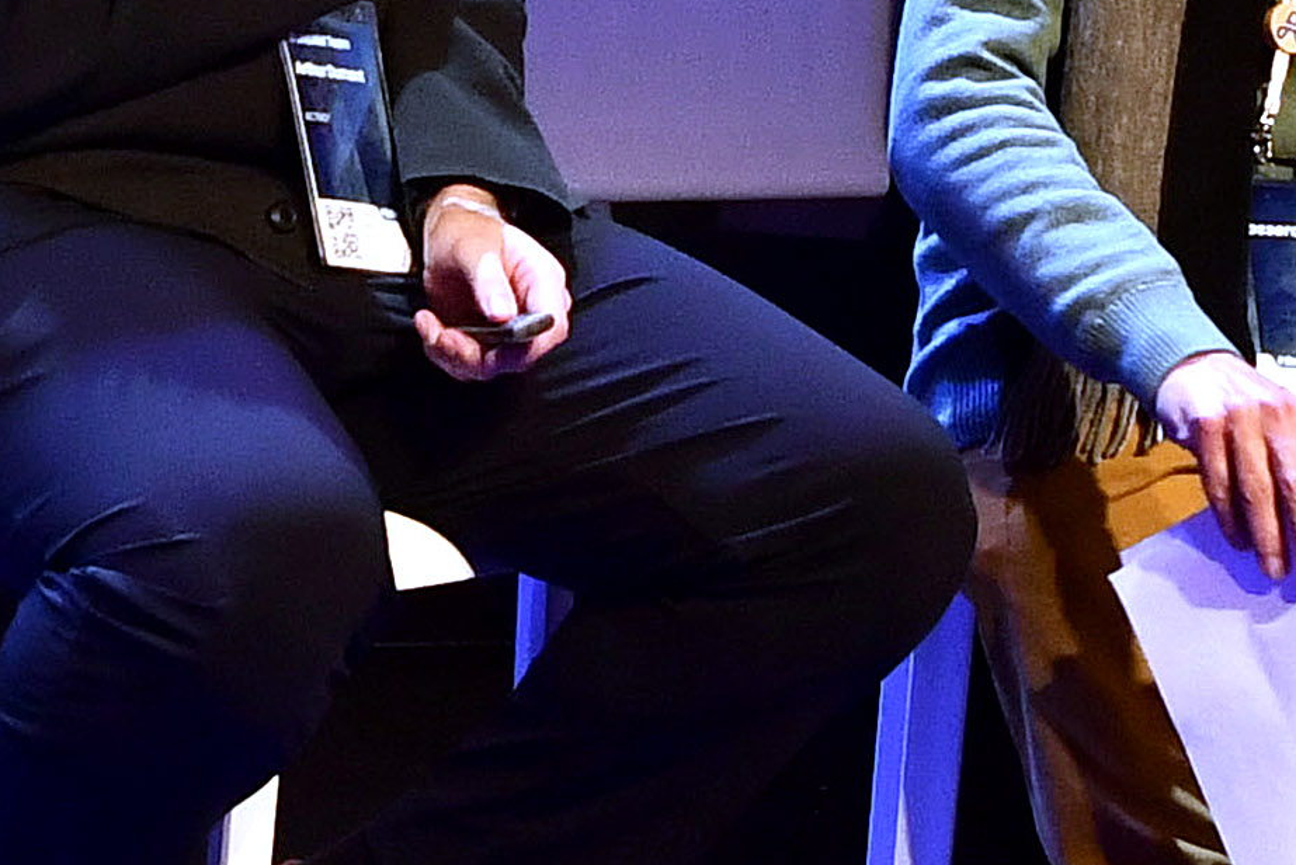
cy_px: -616
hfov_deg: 10.2
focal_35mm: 199
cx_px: -181
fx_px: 7166
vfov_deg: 6.8
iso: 1000
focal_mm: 22
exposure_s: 1/80
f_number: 5
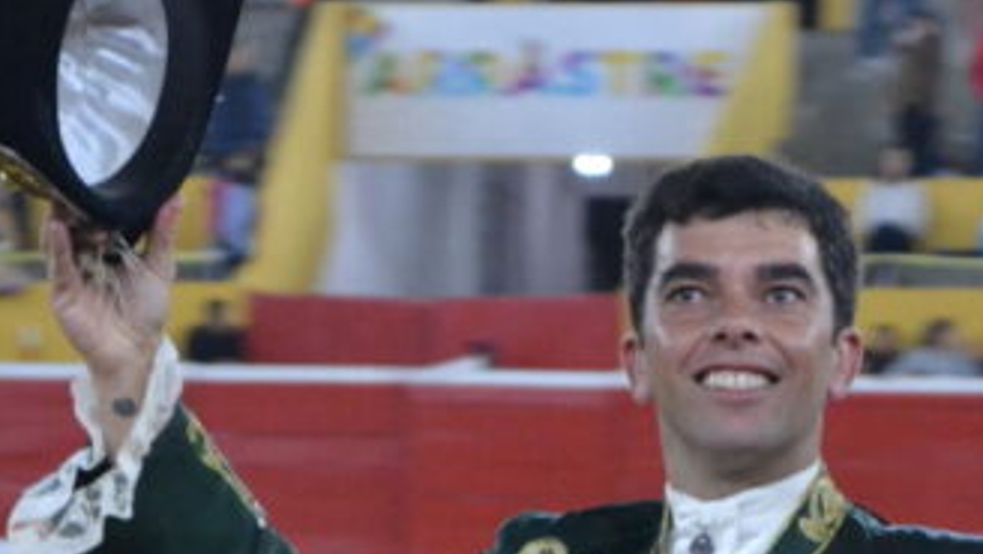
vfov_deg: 6.0
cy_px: 494
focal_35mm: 202
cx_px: 518
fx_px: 5274
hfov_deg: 10.6
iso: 3200
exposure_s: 1/50
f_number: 5.6
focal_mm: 55
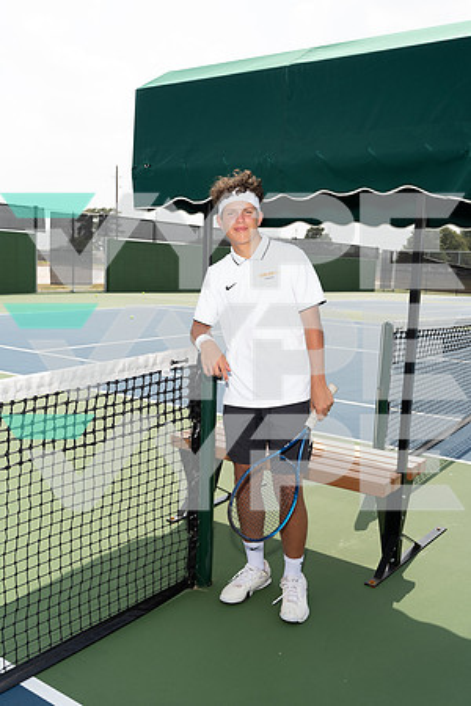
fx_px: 687
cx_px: 236
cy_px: 353
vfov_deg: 54.4
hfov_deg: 37.9
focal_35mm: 35
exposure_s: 1/250
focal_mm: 35
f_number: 5.6
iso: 100
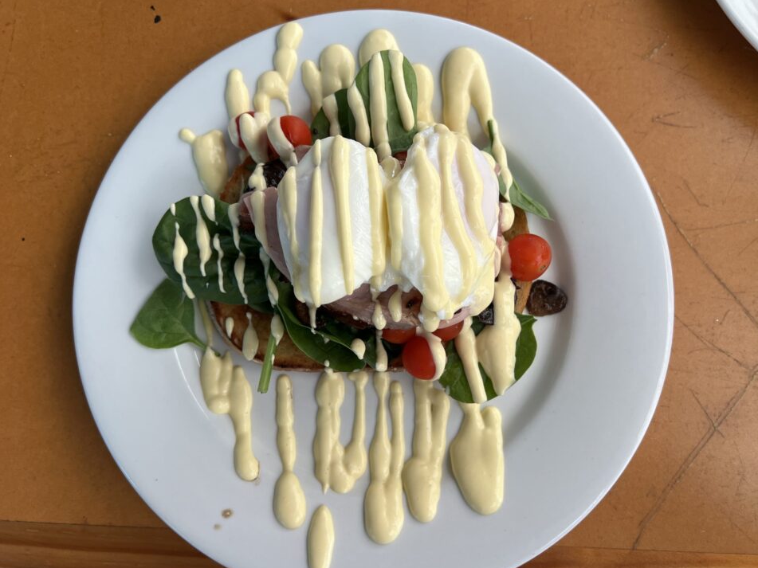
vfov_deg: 49.7
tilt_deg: -81.5
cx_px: 382
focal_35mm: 28
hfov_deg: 63.4
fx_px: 613
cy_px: 292
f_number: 1.5
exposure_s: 1/121
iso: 80
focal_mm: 5.7
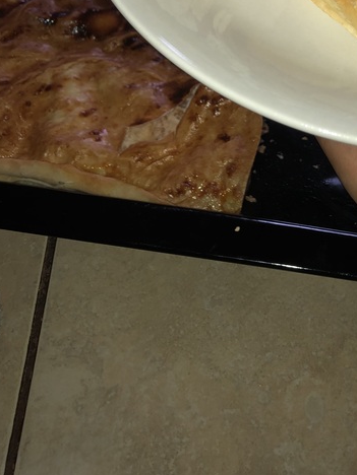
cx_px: 297
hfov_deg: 26.0
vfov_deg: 33.5
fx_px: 756
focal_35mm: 55
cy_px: 71
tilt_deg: -49.4
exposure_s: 1/7
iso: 20
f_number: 1.8
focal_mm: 3.99
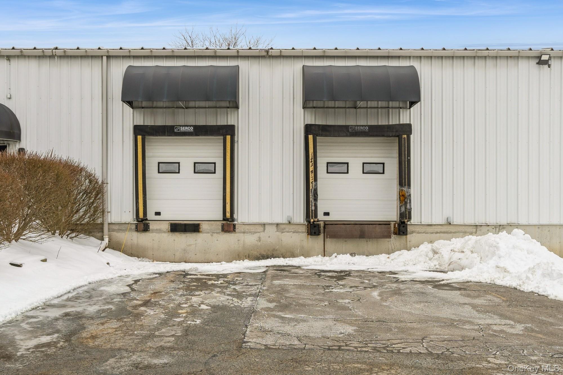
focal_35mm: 36
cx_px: 282
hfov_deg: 53.1
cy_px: 188
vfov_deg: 36.9
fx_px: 563
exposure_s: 1/200
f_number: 8
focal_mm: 24
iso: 200
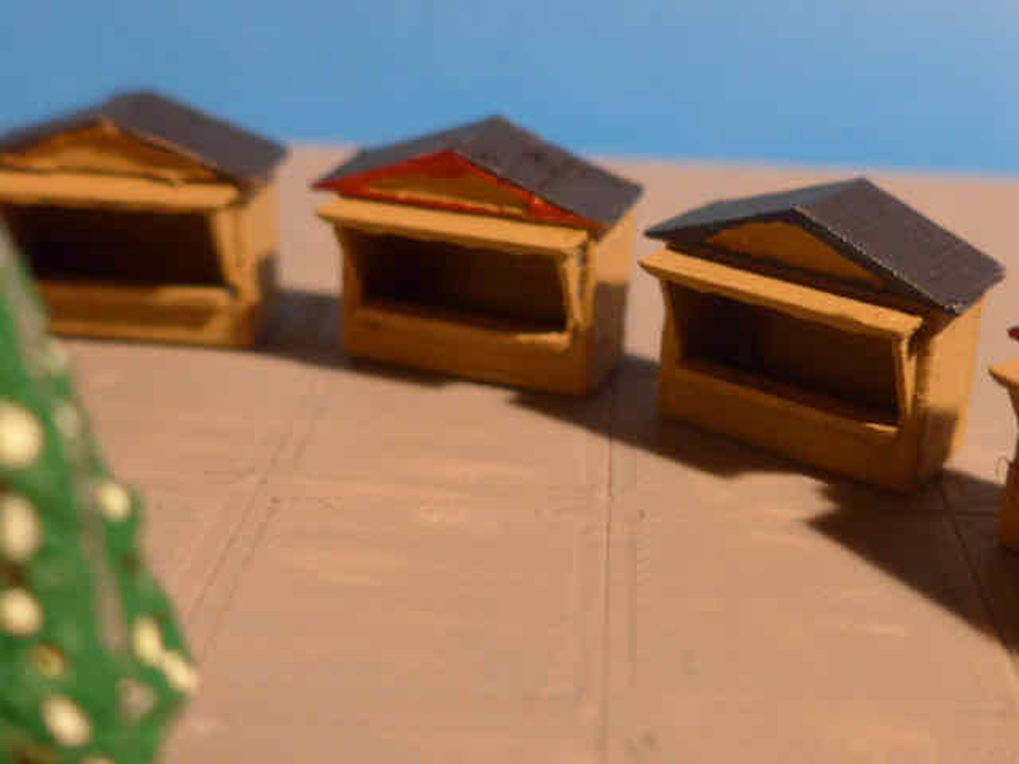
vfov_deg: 48.2
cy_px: 382
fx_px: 854
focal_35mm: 29
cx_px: 510
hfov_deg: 61.7
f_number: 2
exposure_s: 1/40
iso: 400
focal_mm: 6
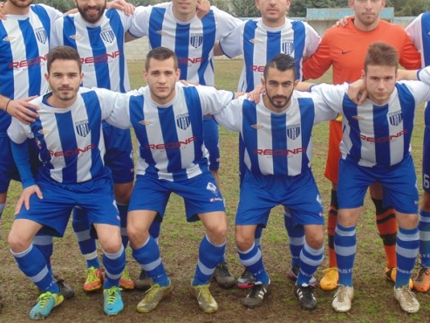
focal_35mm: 71
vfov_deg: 20.7
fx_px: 882
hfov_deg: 27.3
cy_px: 123
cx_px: 256
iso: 80
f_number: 3.9
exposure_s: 1/80
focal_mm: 9.5
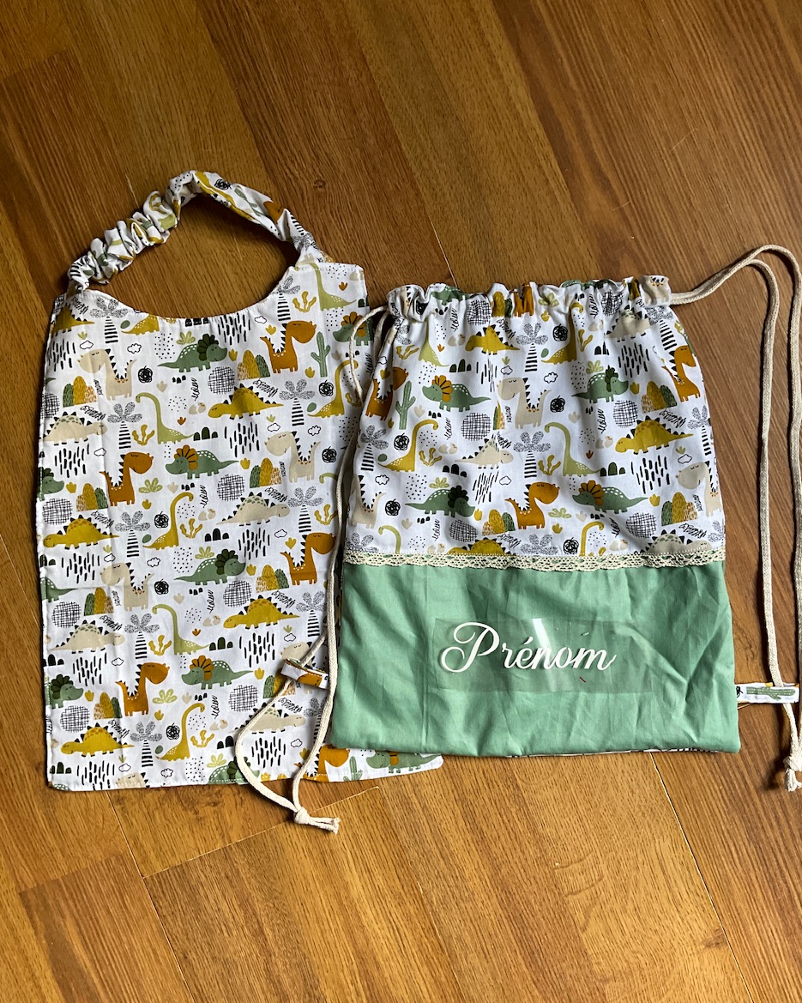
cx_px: 411
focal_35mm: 31
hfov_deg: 47.1
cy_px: 508
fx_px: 920
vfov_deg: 57.2
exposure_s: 1/122
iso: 64
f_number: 1.8
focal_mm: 3
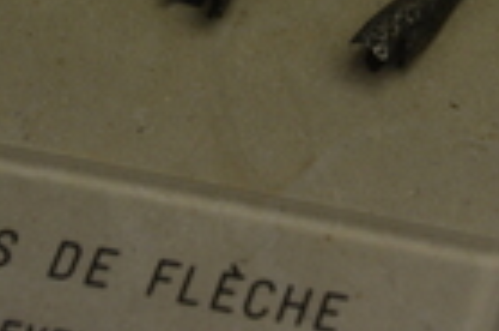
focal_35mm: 275
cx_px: 327
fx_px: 3803
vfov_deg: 5.0
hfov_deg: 7.5
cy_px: -63
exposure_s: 1/500
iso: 1000
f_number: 5.6
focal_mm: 58
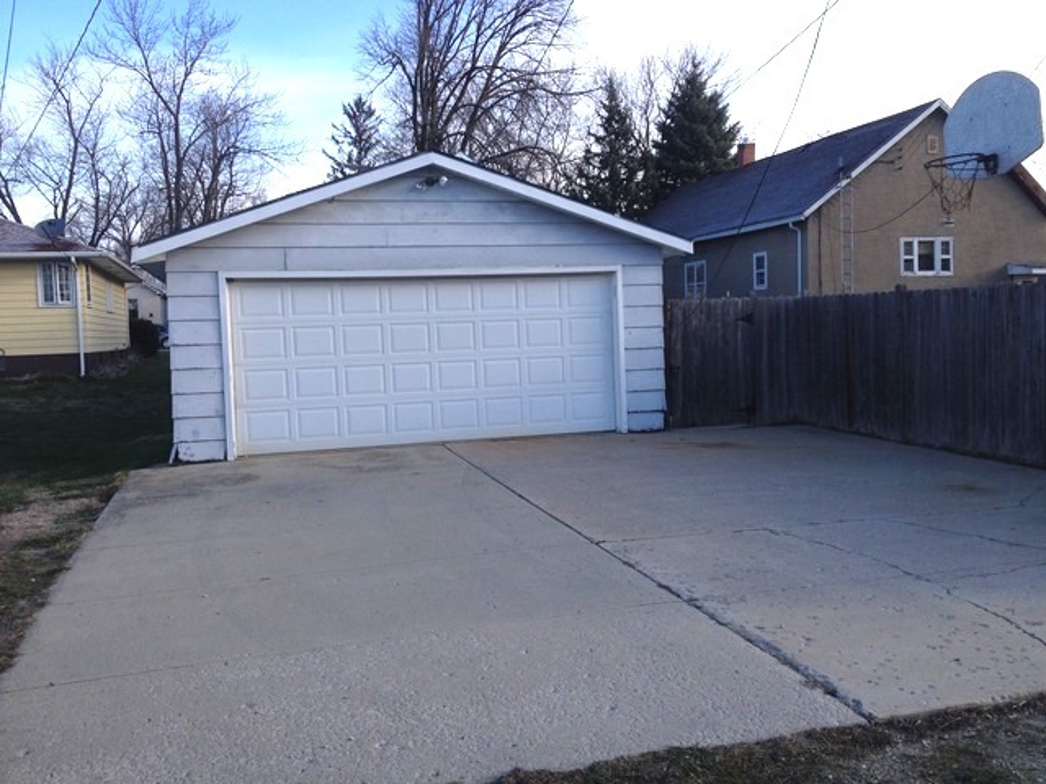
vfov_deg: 40.7
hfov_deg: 52.6
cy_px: 392
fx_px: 1058
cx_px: 523
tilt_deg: -5.6
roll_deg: +0.5
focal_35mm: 35
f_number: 2.4
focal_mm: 4.28
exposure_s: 1/600
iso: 50
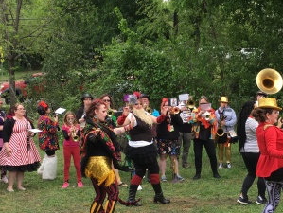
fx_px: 507
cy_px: 132
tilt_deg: -5.4
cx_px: 182
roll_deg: -0.3
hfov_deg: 31.0
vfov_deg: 23.6
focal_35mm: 62
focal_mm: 4.15
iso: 25
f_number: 2.2
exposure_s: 1/237
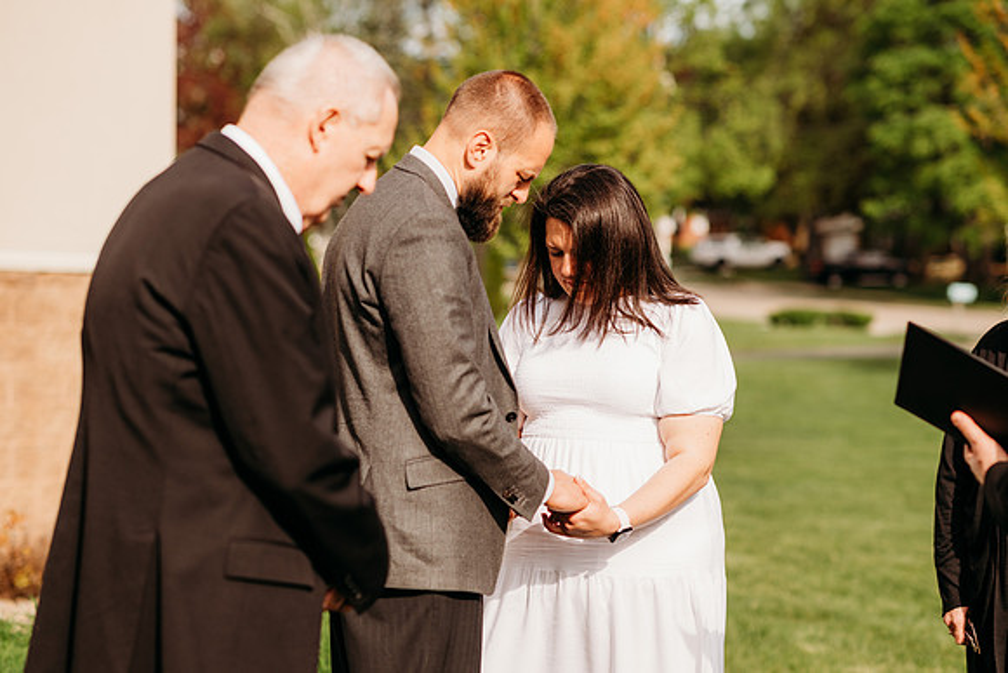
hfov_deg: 23.9
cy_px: 336
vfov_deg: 16.1
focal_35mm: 85
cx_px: 504
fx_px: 2380
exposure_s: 1/2500
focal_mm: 85
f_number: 2.8
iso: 200
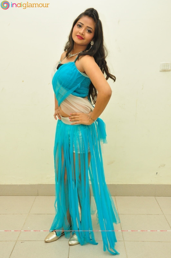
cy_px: 129
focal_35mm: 39
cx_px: 86
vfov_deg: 49.6
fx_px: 279
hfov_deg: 34.1
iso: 1600
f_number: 9
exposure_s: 1/125
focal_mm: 26
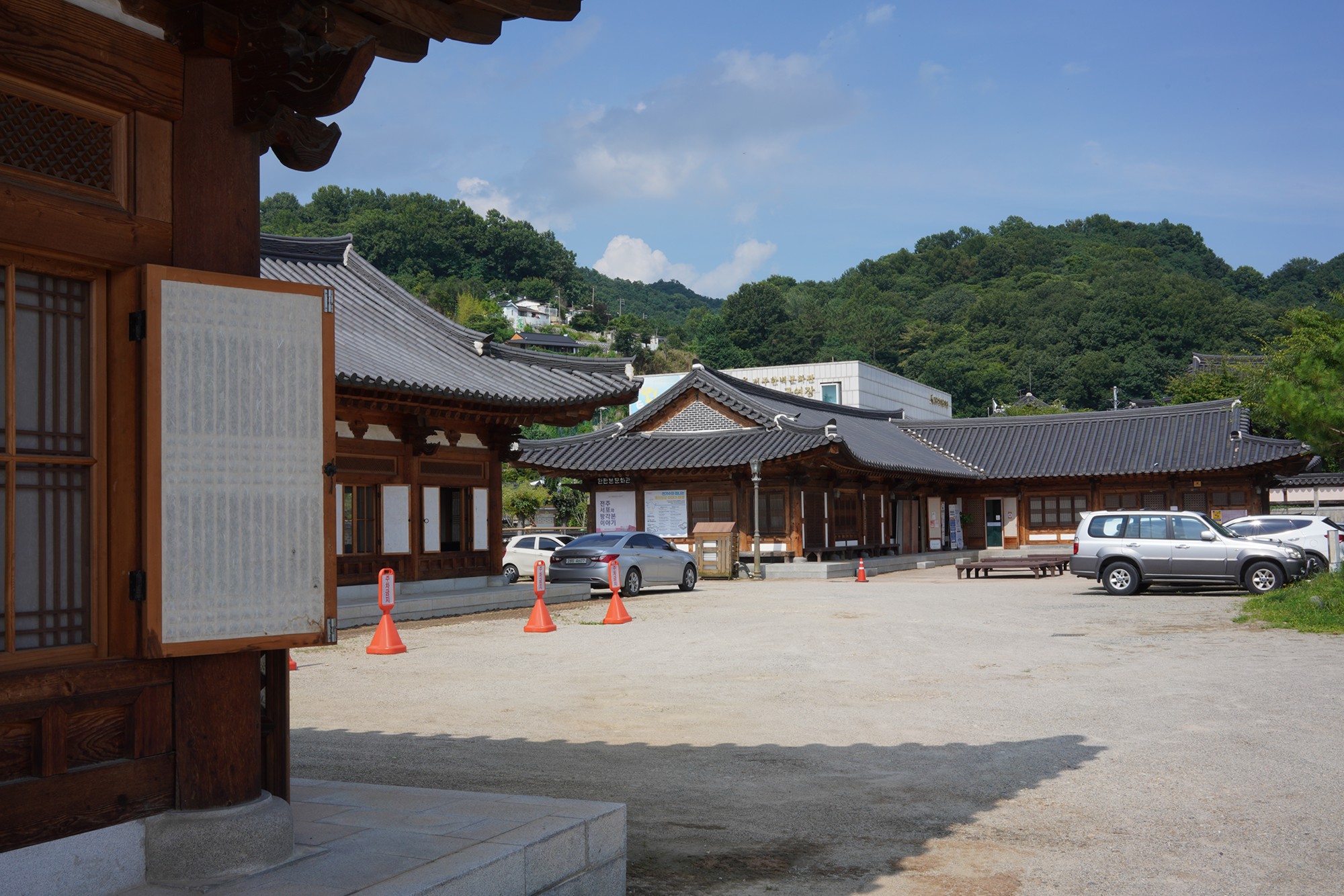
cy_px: 448
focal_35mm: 35
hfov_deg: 54.4
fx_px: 1307
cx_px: 672
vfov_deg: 37.9
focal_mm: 35
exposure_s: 1/100
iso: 200
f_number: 20
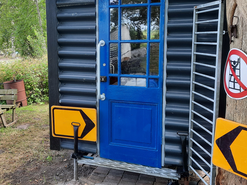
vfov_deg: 37.5
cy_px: 70
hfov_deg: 48.5
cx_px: 93
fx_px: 271
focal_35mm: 38
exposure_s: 1/60
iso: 50
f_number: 2
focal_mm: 4.6
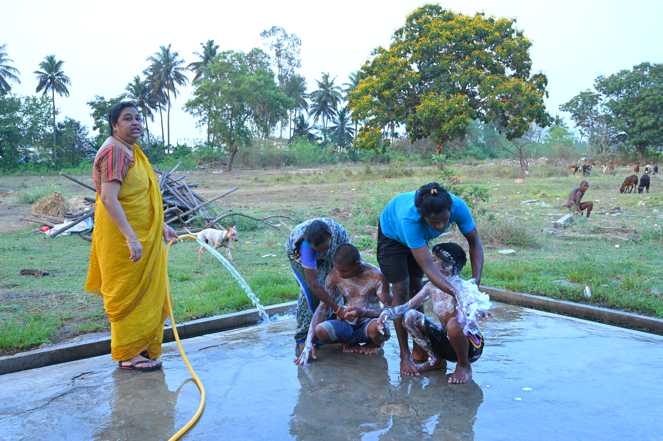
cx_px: 332
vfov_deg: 38.3
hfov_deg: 55.1
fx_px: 635
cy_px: 220
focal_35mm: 34
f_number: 6.3
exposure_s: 1/125
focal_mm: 34.5
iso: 2000
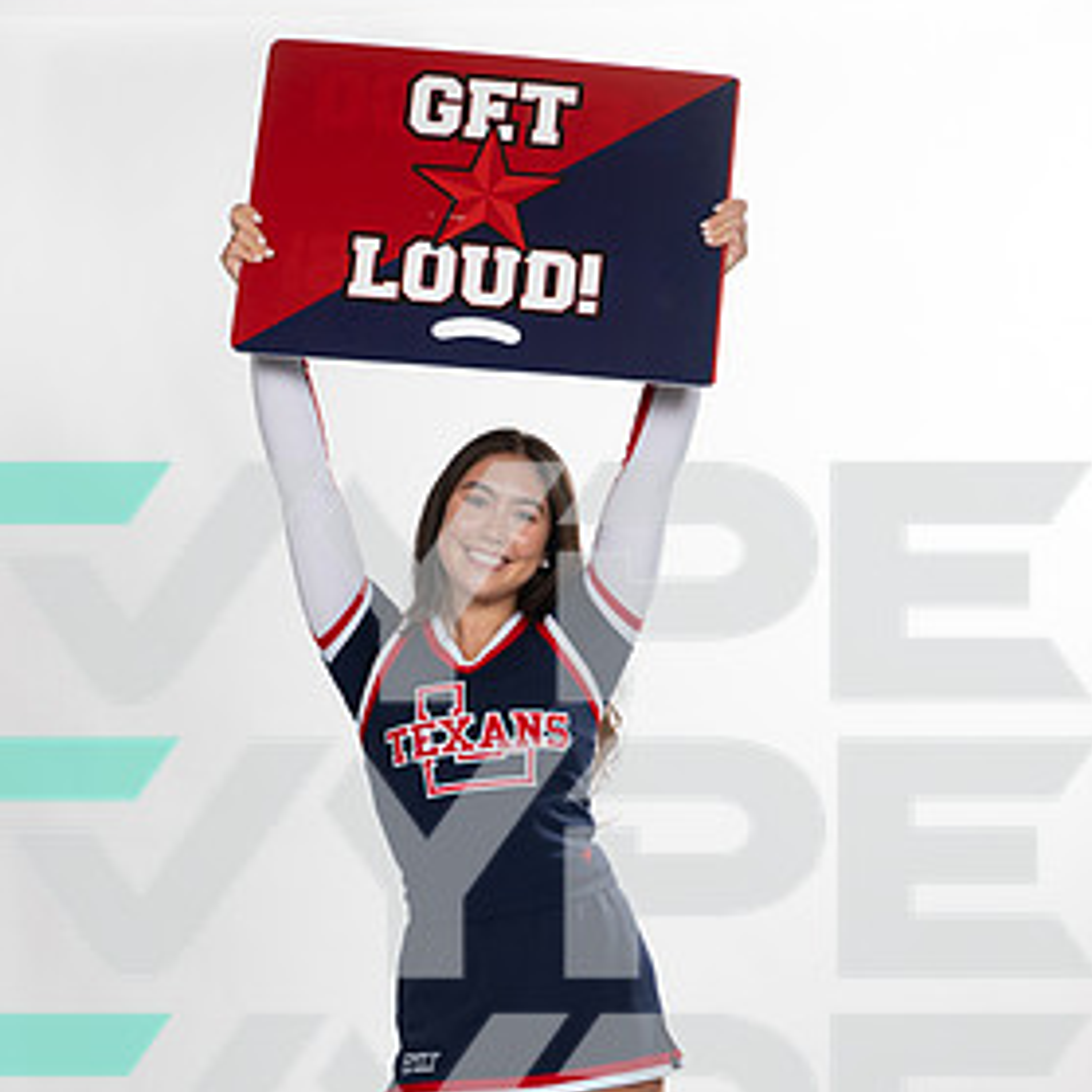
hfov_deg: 20.4
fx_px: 3034
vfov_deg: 20.2
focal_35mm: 85
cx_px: 521
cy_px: 861
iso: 200
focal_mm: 62
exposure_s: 1/250
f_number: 5.6
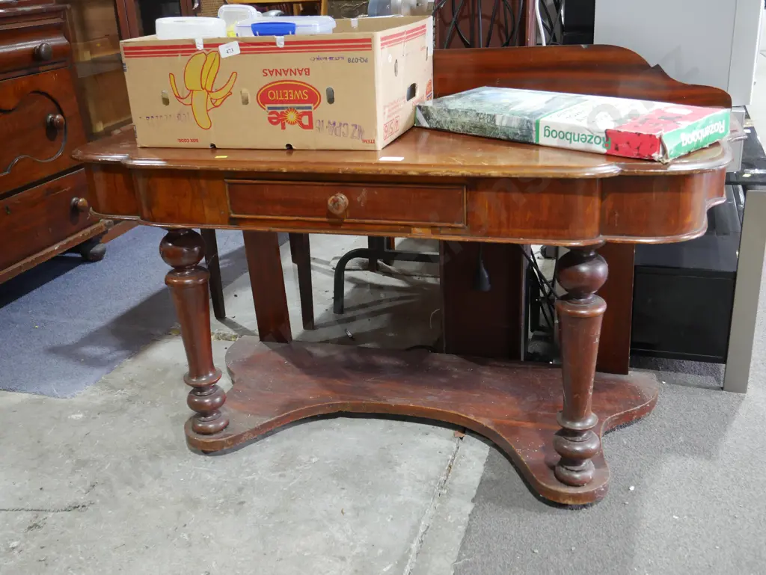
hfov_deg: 51.3
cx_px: 383
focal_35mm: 36
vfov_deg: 39.7
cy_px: 288
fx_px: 797
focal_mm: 18
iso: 1000
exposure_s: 1/60
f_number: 4
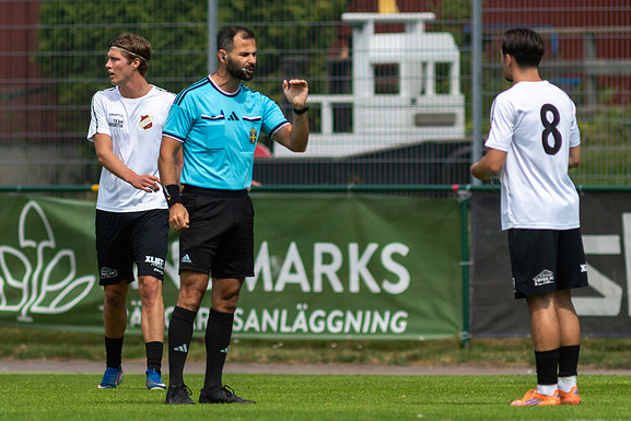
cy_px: 247
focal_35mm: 817
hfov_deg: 2.5
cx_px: 260
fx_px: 14323
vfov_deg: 1.7
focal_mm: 300
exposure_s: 1/1600
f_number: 3.2
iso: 110
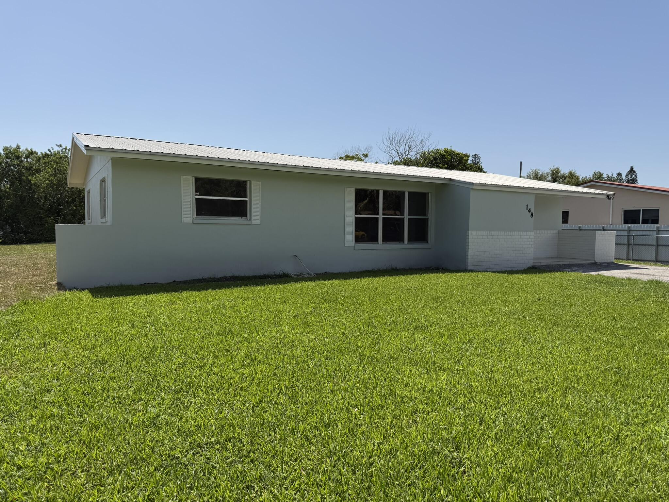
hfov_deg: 71.6
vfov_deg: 56.8
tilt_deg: -3.3
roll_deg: -0.6
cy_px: 251
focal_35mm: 24
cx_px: 334
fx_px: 464
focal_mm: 6.76
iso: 80
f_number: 1.78
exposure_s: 1/5714
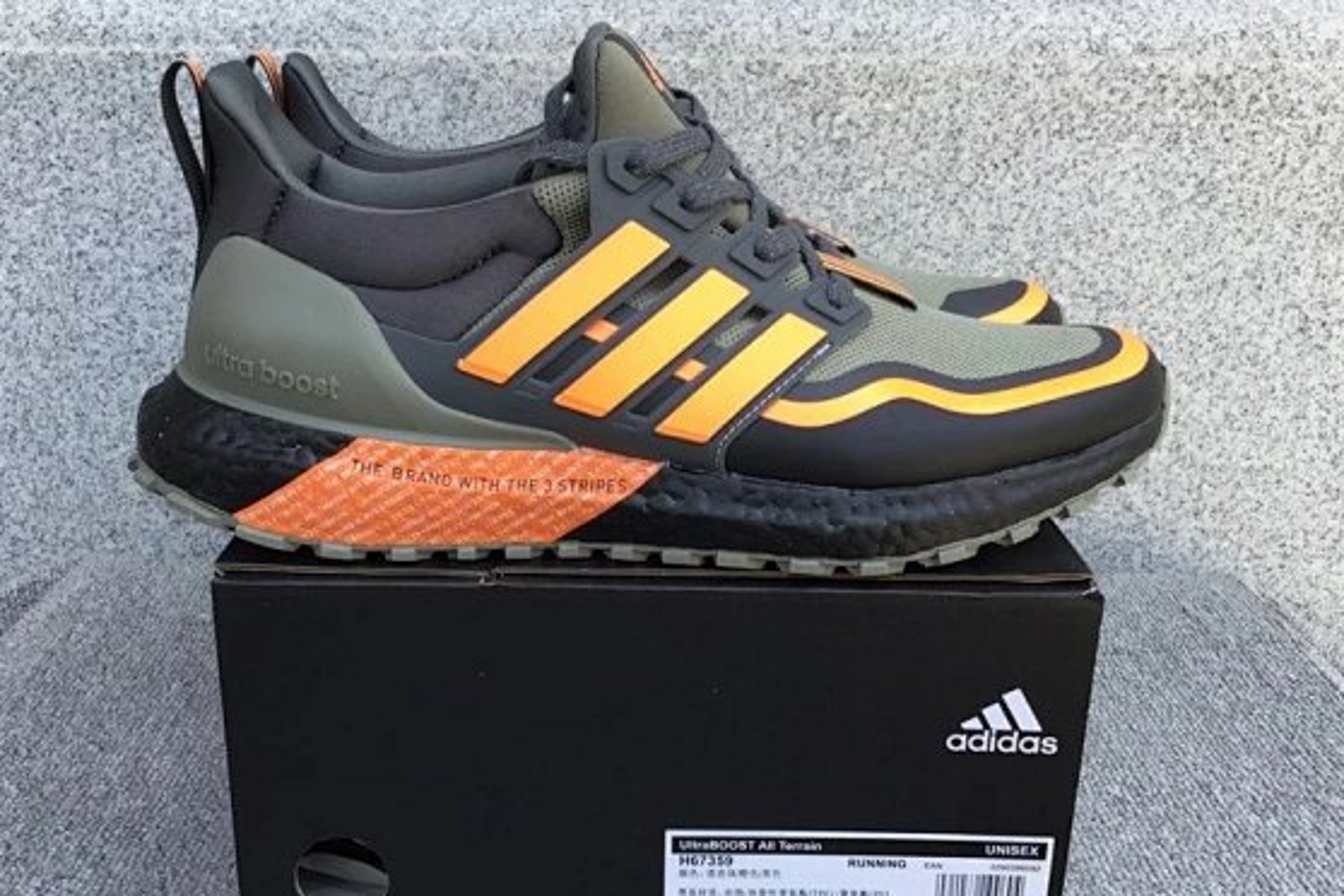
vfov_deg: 35.9
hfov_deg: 51.9
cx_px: 646
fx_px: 1381
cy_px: 487
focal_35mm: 37
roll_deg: +0.3
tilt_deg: -17.5
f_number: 2.4
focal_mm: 3.3
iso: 25
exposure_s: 1/184
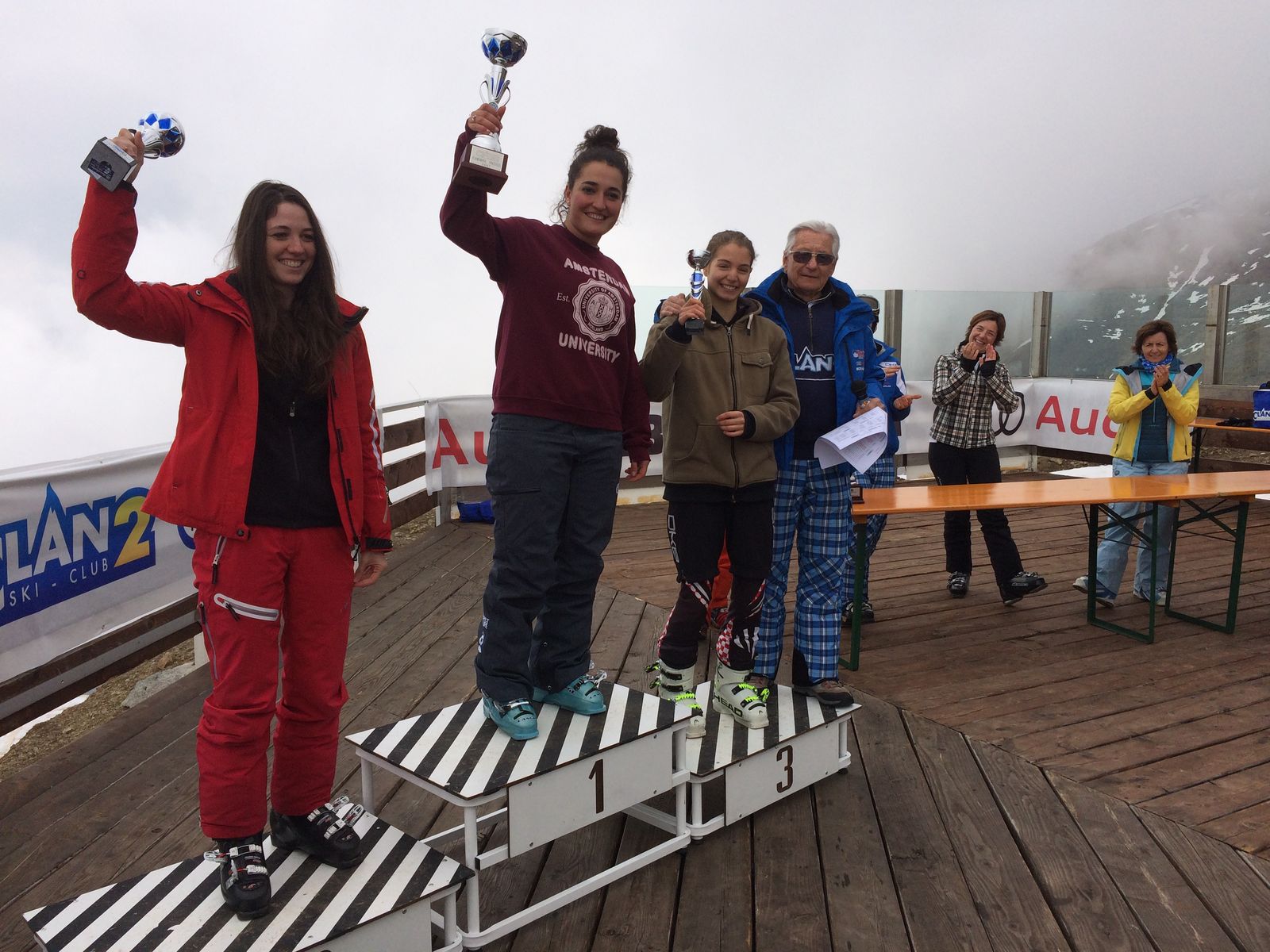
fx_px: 1064
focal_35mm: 29
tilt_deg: -2.8
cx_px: 635
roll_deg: +1.0
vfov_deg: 48.2
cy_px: 476
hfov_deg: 61.7
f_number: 2.2
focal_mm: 4.15
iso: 32
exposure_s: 1/3731
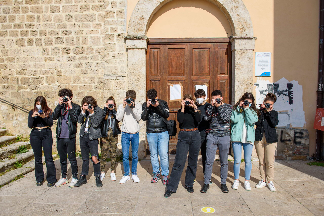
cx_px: 162
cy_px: 108
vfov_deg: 48.0
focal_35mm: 27
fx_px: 243
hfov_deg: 67.4
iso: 100
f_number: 5.6
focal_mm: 27
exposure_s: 1/640
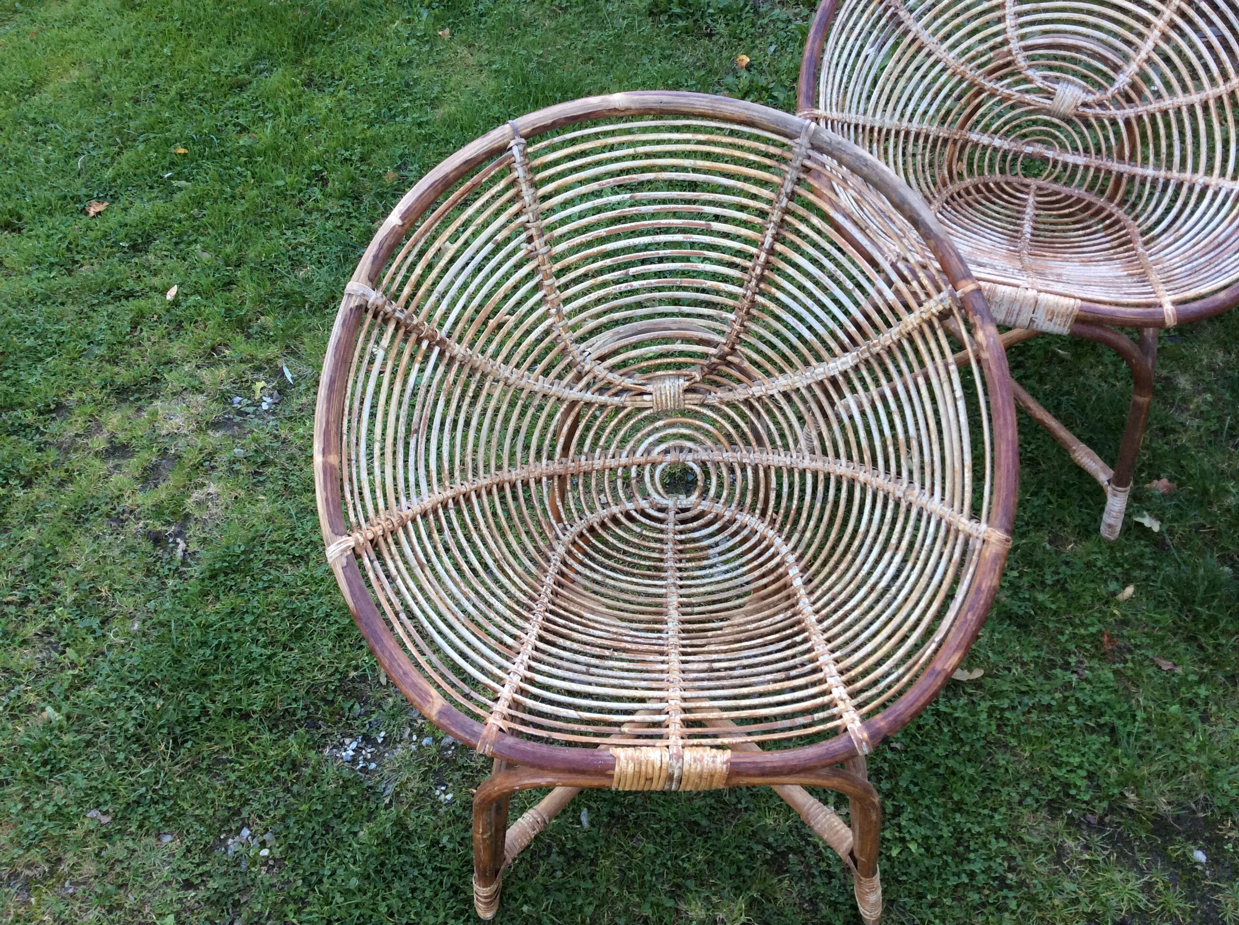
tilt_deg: -50.5
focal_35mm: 32
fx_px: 1144
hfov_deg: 56.9
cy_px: 462
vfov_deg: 44.1
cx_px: 620
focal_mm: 3.3
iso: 64
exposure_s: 1/100
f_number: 2.4
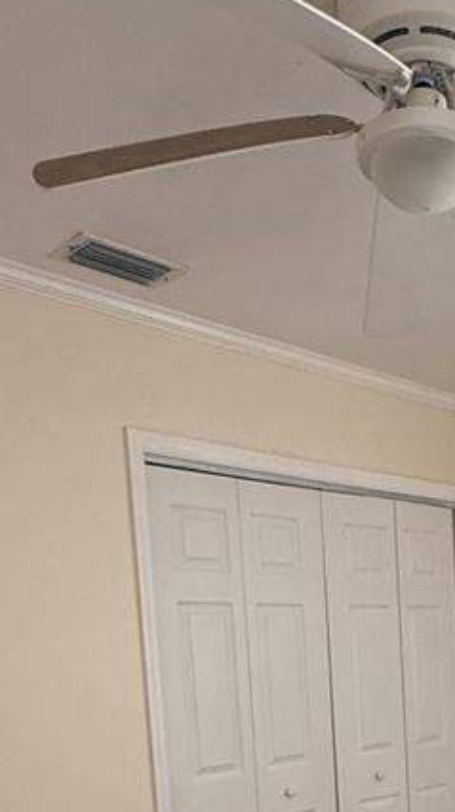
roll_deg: +0.6
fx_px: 924
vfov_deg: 42.0
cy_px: 783
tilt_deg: -8.2
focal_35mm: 43
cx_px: 491
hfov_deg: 25.7
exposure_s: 1/99
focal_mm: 2.22
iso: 250
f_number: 2.2
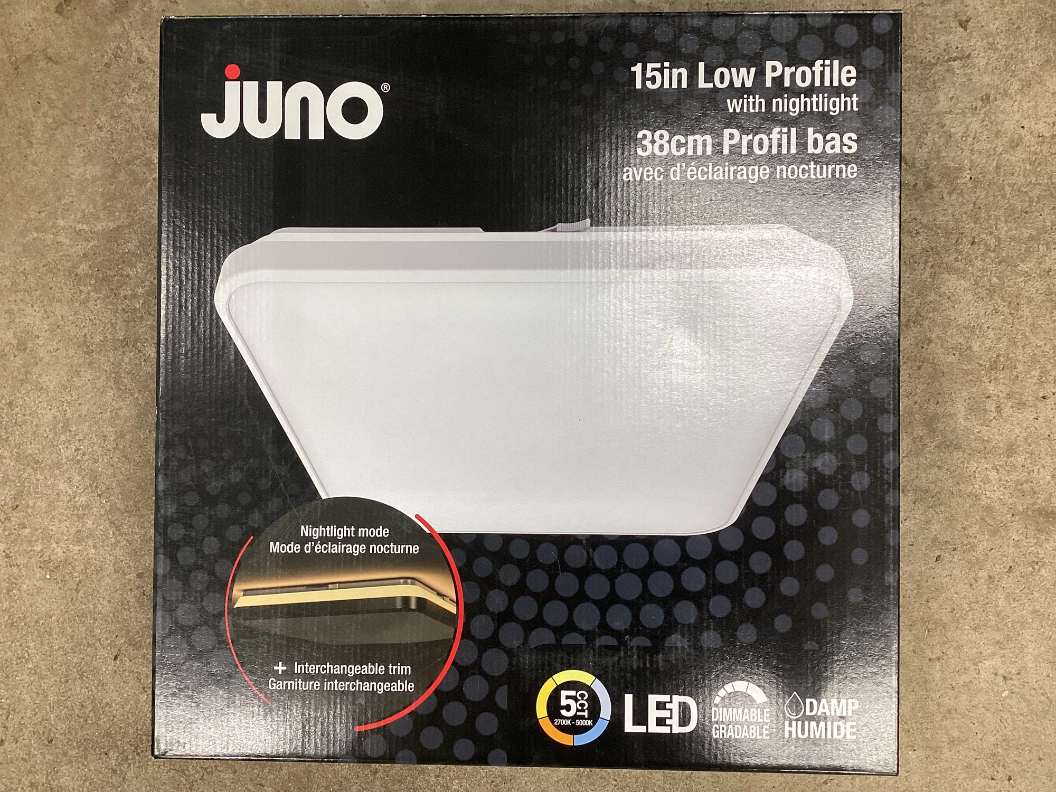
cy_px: 396
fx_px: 946
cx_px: 528
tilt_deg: -89.1
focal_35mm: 31
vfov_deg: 45.4
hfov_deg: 58.4
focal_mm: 3.3
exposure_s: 1/60
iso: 80
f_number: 2.4
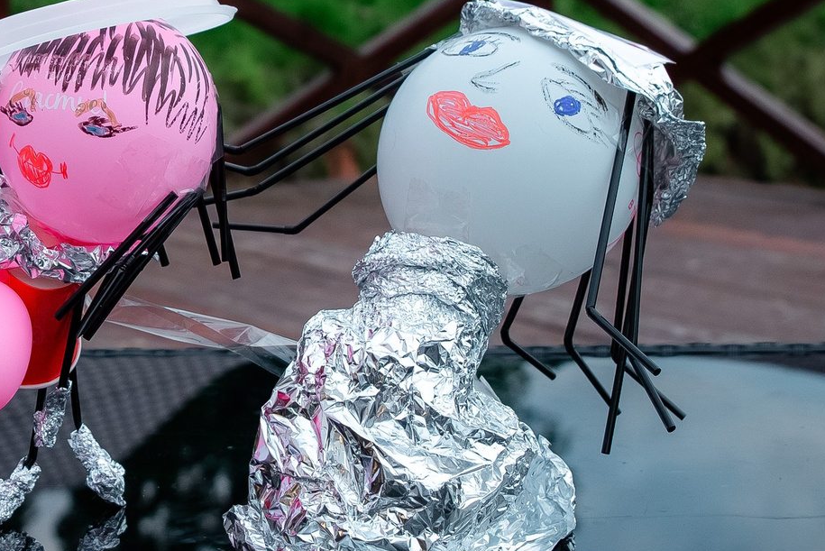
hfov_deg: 19.5
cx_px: 97
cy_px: 137
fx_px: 2361
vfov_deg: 13.3
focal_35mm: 103
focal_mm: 35
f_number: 3.5
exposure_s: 1/160
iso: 500
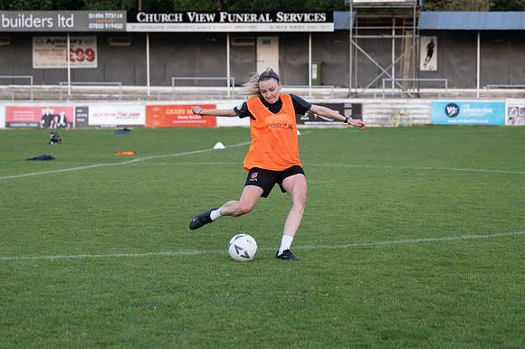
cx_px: 262
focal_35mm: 115
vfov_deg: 11.9
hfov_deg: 17.8
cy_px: 174
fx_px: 1676
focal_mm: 77
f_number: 3.2
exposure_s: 1/800
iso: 1000
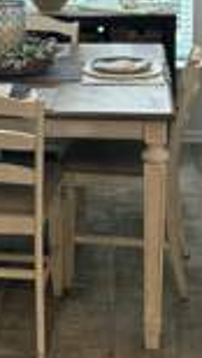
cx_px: -14
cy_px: 41
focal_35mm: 88
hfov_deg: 13.5
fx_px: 835
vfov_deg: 23.6
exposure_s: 1/120
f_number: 1.5
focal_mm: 5.7
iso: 100
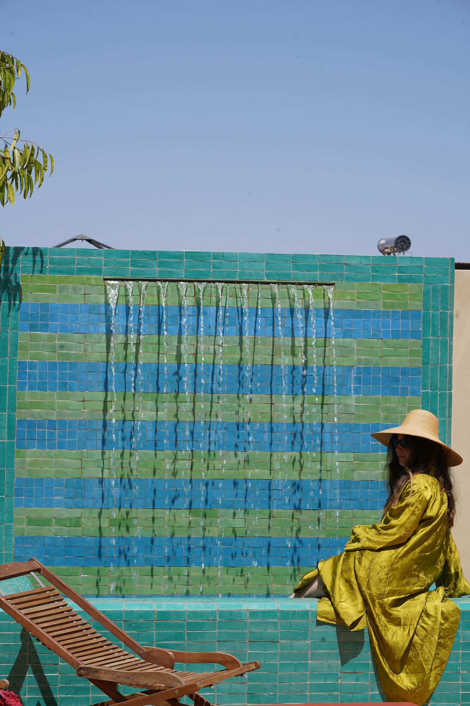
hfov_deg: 13.7
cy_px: 353
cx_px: 235
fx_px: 1960
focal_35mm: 100
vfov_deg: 20.4
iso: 200
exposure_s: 1/200
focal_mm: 100
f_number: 16
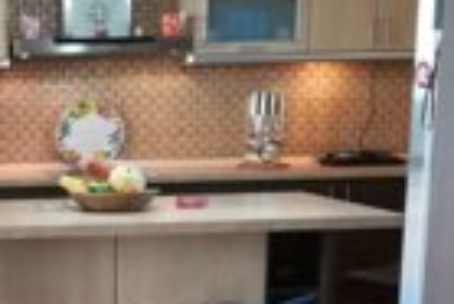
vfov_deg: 19.2
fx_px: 884
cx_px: -39
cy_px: 268
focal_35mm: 70
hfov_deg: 26.6
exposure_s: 1/33.3
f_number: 2.2
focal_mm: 3.83
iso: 320
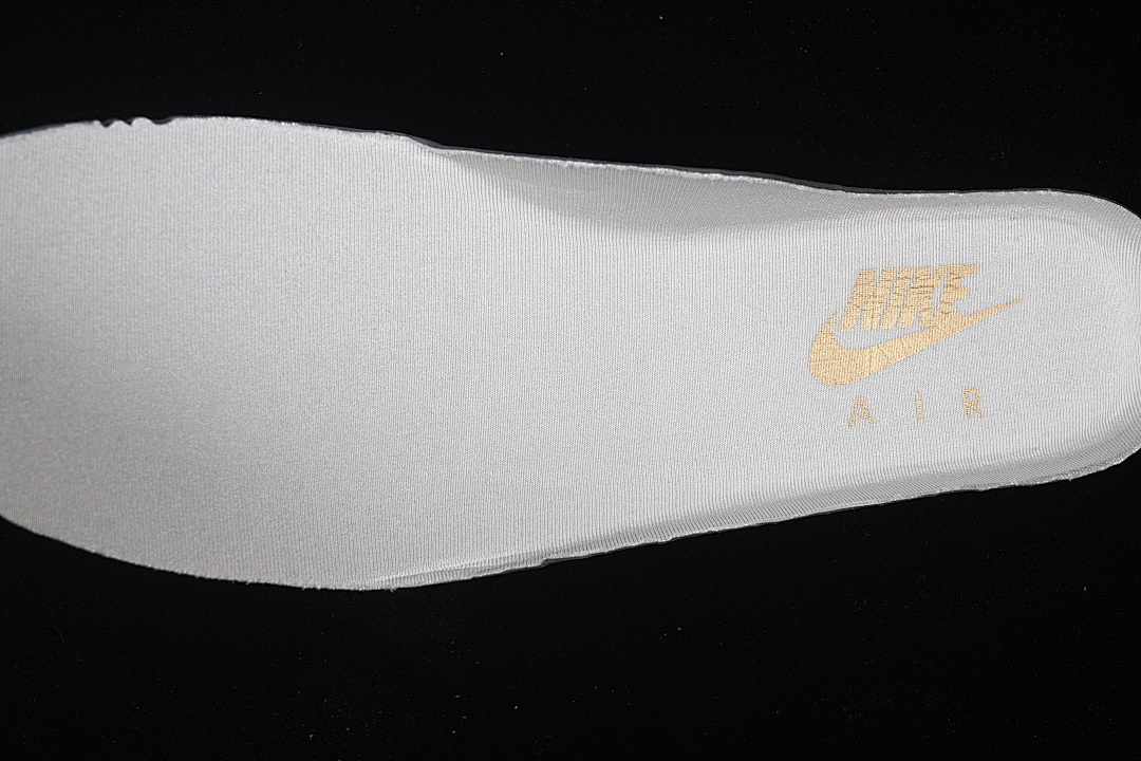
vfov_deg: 18.2
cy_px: 380
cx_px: 570
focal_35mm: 75
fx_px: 2377
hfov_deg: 27.0
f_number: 7.1
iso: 160
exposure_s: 1/80
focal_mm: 50
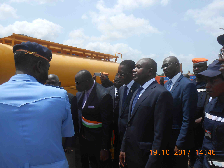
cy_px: 84
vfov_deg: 53.1
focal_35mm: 26
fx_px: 168
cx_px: 112
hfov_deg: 67.3
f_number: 3.5
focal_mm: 4.6
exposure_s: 1/1250
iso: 80
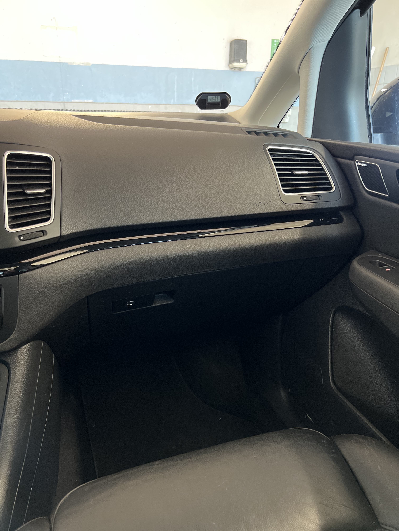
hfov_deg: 53.1
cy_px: 266
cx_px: 200
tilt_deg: -20.0
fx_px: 400
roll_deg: -0.4
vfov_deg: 67.3
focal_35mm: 26
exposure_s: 1/33
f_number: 1.5
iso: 400
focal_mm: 5.7
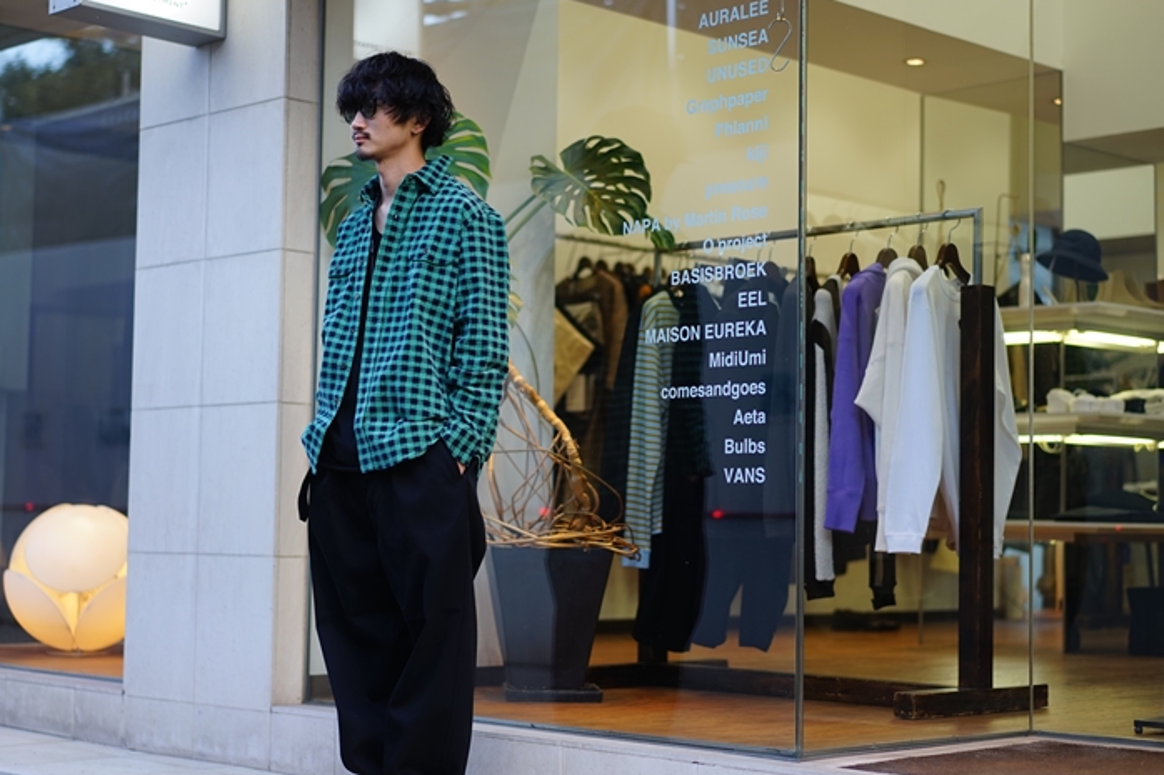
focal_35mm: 63
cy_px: 401
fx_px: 2036
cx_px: 602
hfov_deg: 31.9
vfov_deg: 21.6
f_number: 1.8
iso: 100
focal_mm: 55
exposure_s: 1/125
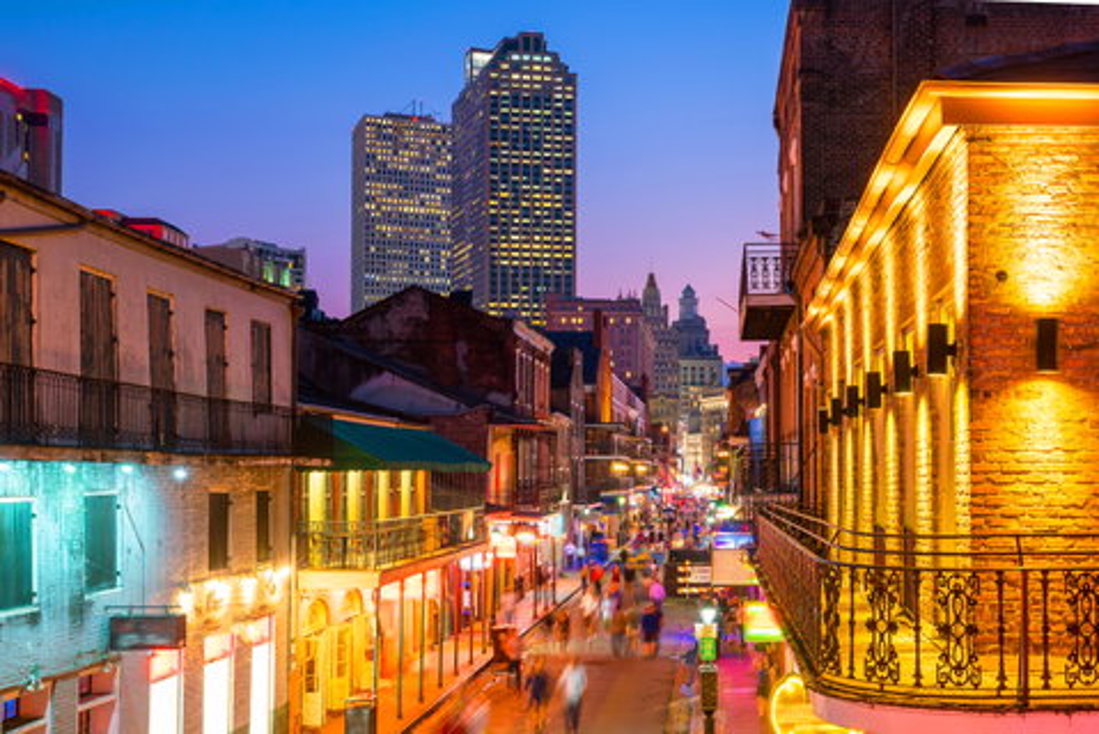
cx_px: 550
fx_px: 1283
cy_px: 367
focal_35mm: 42
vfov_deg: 31.9
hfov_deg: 46.4
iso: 100
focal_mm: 28
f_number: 5.6
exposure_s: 2
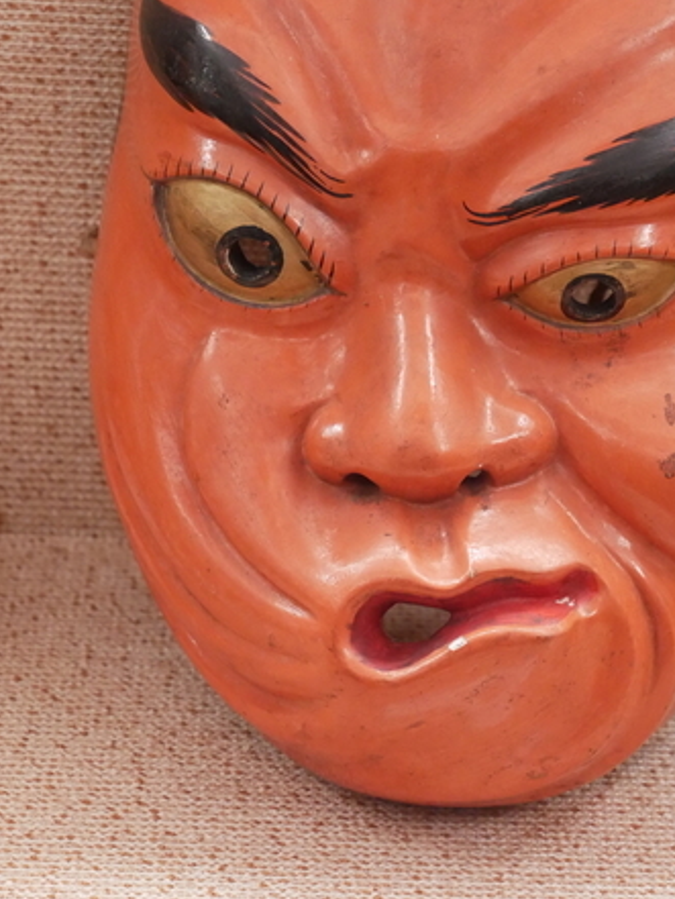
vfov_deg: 16.8
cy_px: 332
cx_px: 456
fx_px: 3040
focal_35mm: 117
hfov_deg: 12.6
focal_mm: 43
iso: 3200
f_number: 5.6
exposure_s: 1/50
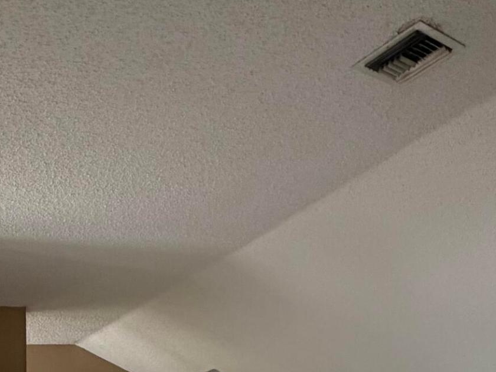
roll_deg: +0.1
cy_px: 570
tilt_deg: -0.6
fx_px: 688
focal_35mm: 48
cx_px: 298
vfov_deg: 23.6
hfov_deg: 39.5
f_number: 2.2
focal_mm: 2.22
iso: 320
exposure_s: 1/60
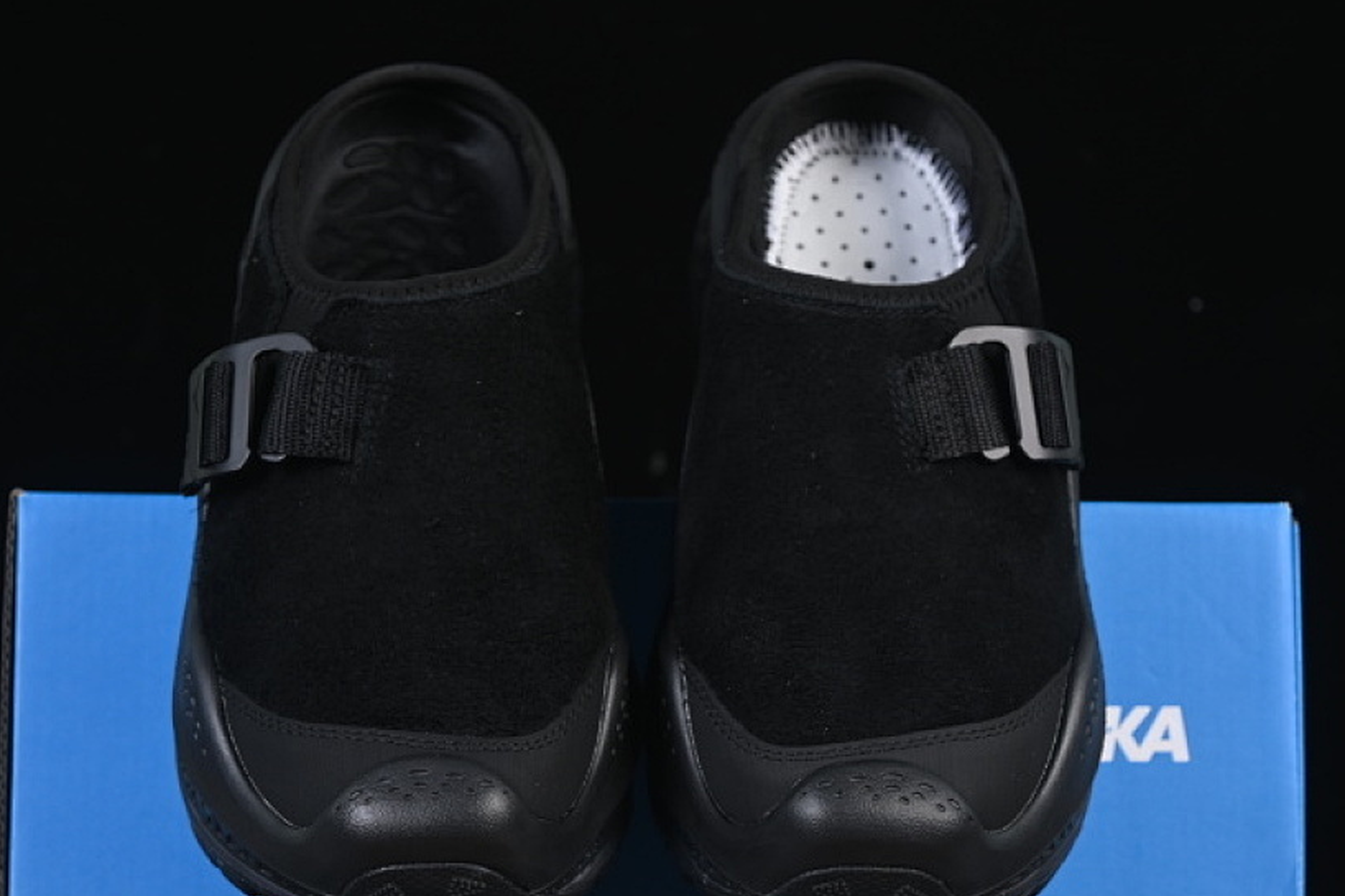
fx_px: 3698
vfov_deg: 13.8
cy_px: 562
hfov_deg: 20.6
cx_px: 654
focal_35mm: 99
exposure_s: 1/50
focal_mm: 50
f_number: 6.3
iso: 160
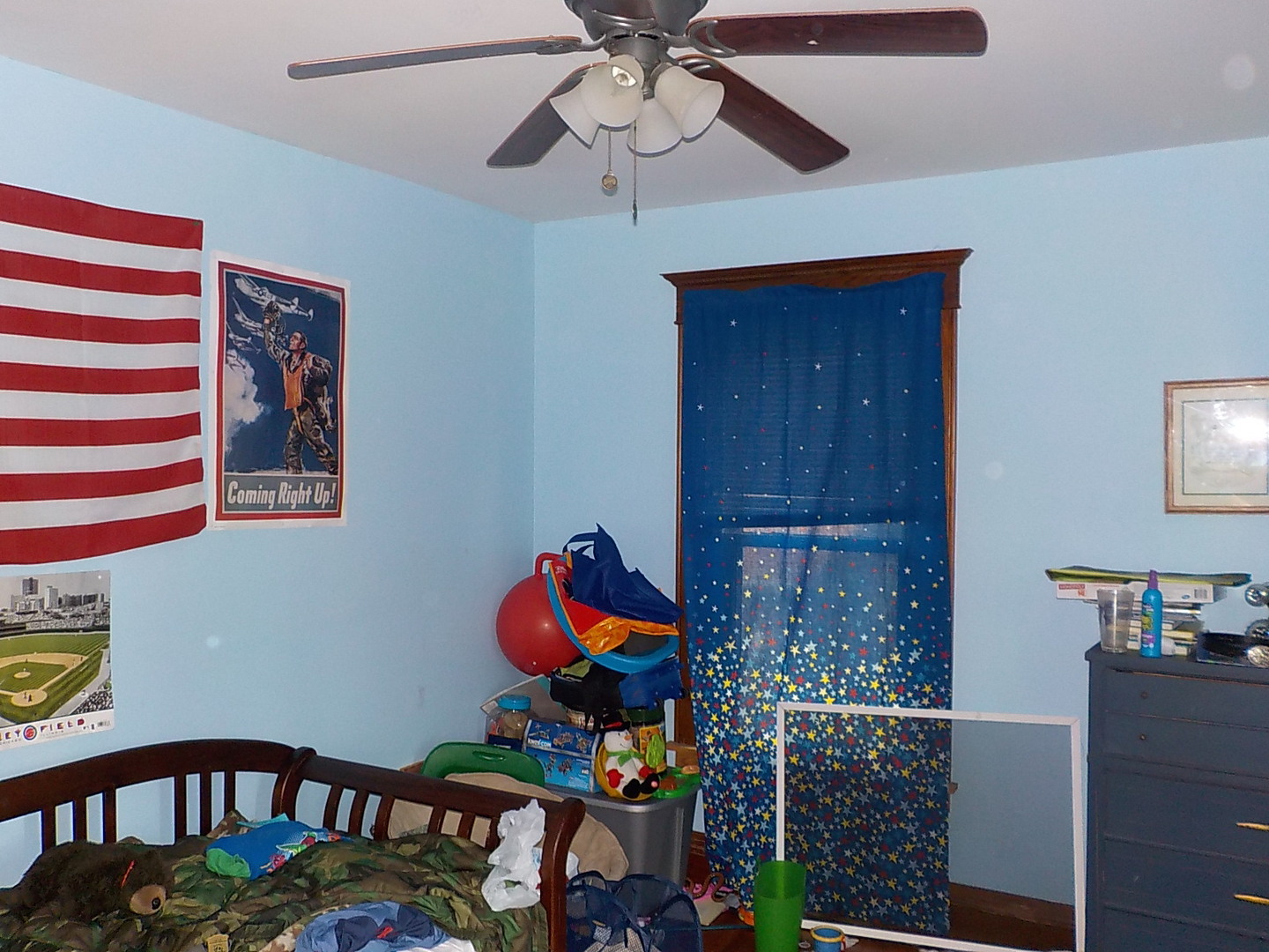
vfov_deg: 46.8
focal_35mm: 30
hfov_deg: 60.0
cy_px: 476
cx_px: 634
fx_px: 1100
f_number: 3.3
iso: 220
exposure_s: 1/30
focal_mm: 4.1
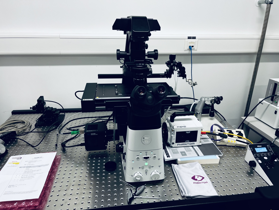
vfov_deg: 53.1
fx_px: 210
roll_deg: -1.8
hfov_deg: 67.3
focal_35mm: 26
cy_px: 105
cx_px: 140
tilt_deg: -21.4
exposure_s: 1/100
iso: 100
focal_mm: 5.1
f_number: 1.6
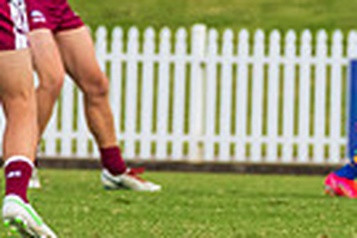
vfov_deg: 0.7
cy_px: -44
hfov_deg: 1.1
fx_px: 18265
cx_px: 380
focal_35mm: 1842
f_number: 6
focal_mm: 360
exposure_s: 1/1000
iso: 800
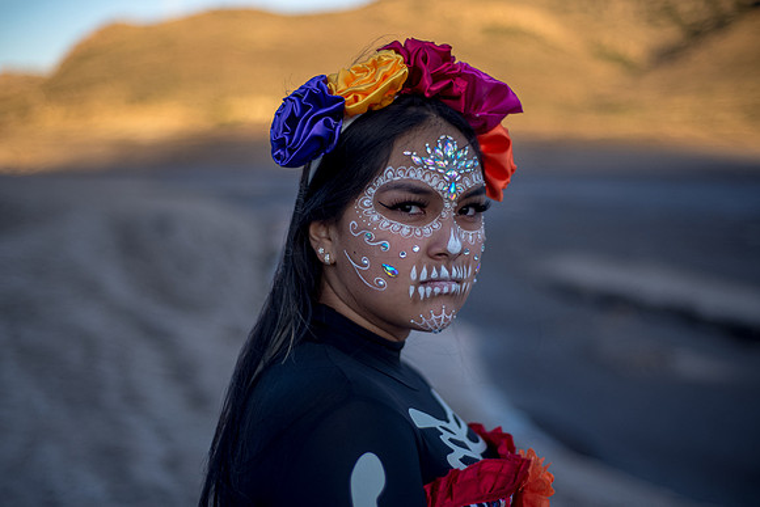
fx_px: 1056
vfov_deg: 27.0
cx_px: 380
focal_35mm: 50
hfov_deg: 39.6
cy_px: 254
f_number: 1.8
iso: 100
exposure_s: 1/1600
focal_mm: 50
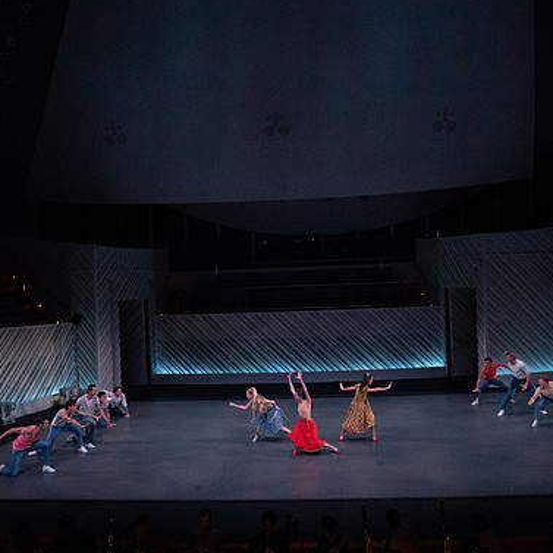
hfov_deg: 48.4
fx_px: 615
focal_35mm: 34
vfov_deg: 48.5
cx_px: 307
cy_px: 278
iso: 20000
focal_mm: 26
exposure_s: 1/400
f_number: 13
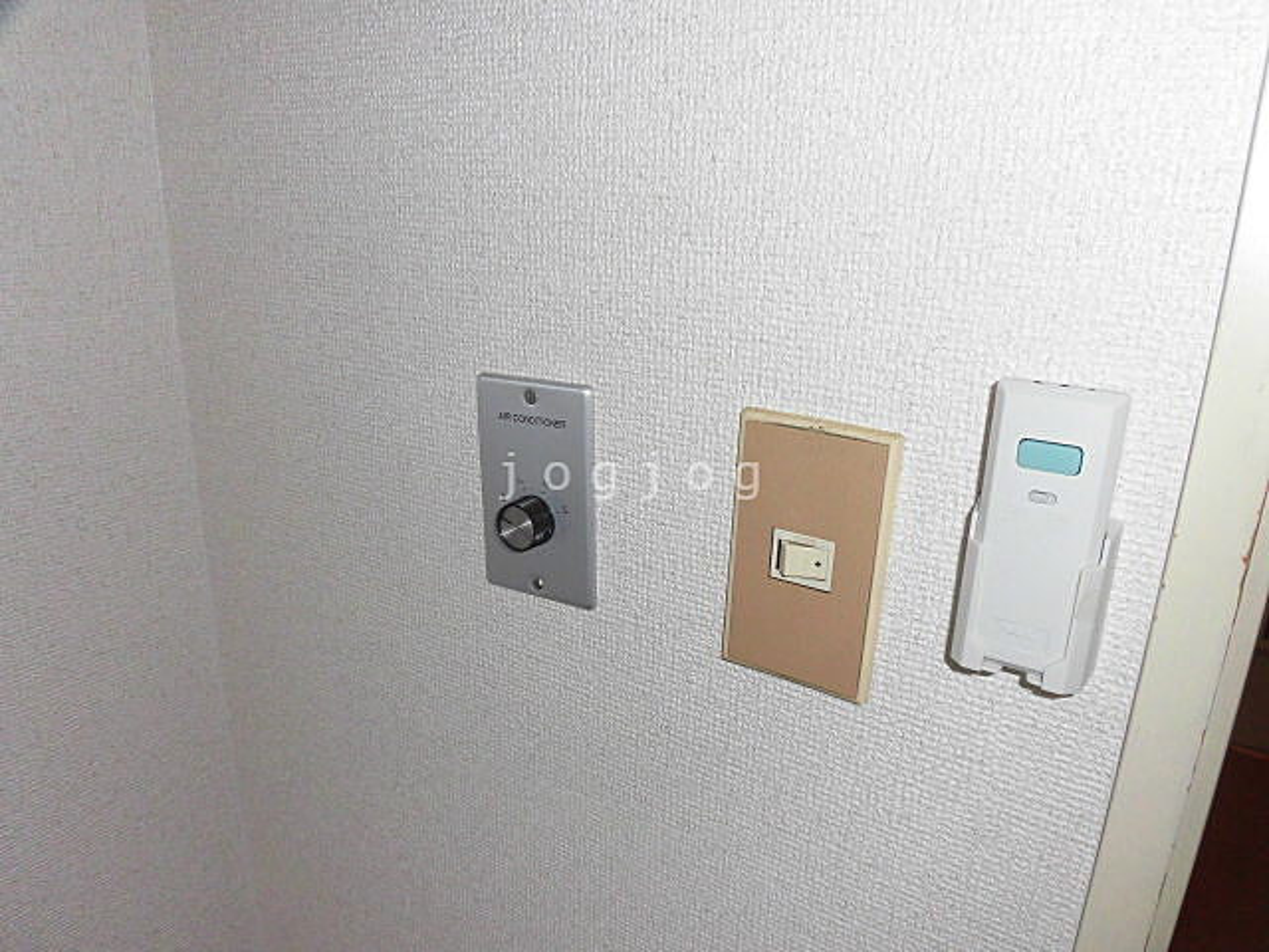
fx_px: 880
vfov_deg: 56.8
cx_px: 634
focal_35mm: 24
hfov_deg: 71.6
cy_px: 476
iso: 100
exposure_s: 1/40
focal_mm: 4.3
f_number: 3.1
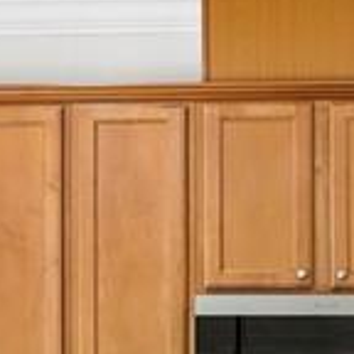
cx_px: 295
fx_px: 1261
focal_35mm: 109
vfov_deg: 15.4
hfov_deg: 15.8
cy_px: 428
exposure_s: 1/10
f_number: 9
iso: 400
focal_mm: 18
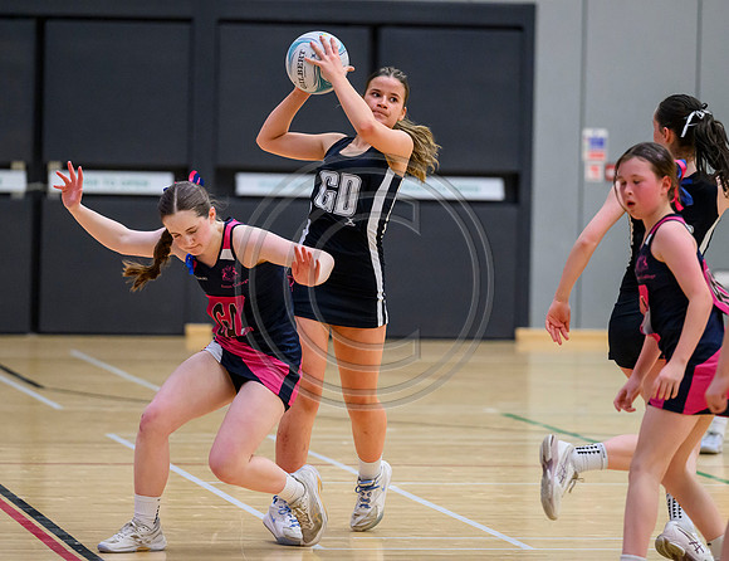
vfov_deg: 6.2
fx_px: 5190
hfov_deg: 8.0
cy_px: 249
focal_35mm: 244
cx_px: 363
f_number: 3.2
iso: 6400
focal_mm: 200
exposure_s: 1/1000
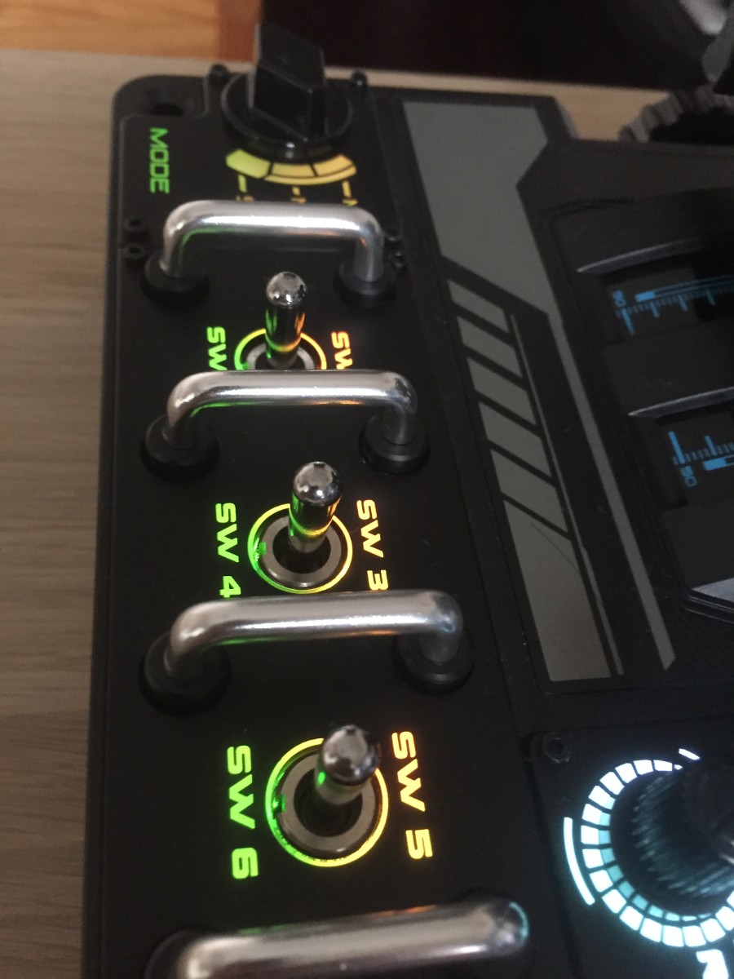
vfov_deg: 61.7
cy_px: 490
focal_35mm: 29
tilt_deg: -54.4
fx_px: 820
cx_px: 367
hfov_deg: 48.2
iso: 320
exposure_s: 1/17
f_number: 2.2
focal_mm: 4.15
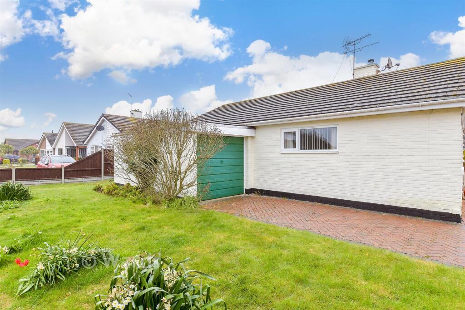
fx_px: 245
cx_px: 232
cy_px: 155
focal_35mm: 19
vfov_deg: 64.6
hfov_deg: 86.9
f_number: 8
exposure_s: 1/100
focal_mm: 13
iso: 160
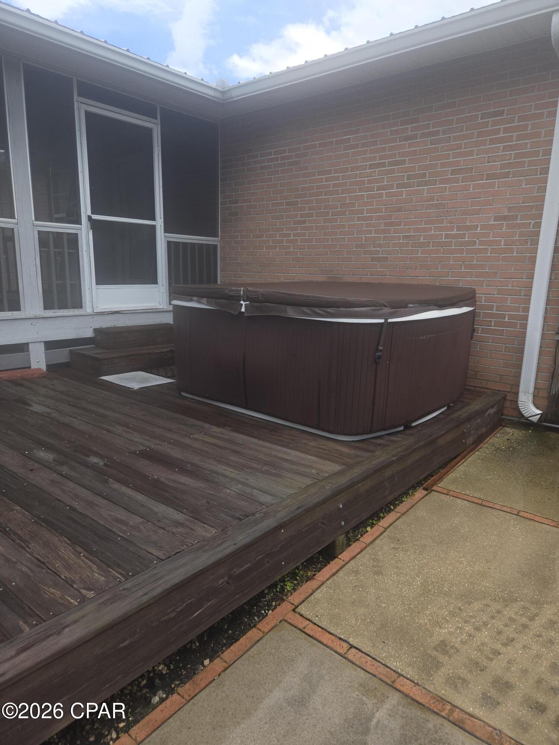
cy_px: 372
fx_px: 495
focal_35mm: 23
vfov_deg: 73.9
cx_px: 280
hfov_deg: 58.9
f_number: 1.8
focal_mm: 5.4
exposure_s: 1/601
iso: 25
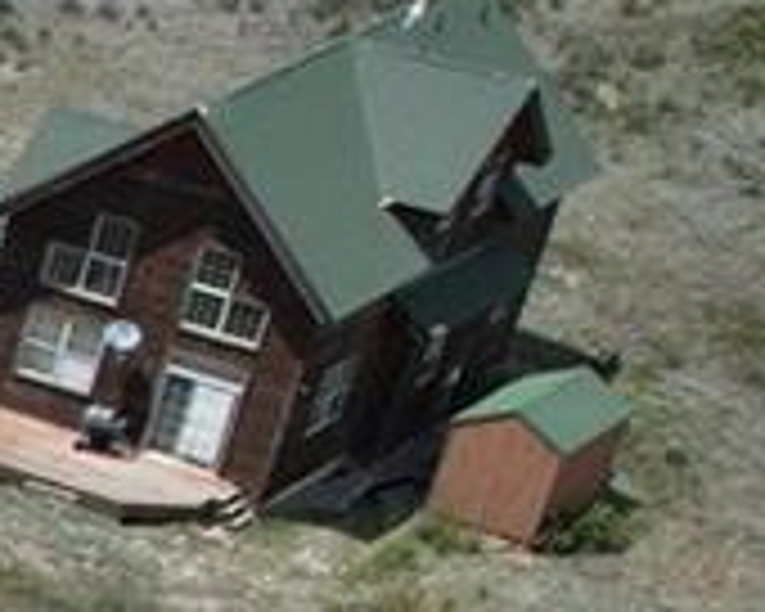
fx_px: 4392
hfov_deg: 7.7
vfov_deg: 7.2
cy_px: 1786
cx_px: -2034
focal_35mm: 194
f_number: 2.8
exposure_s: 1/1600
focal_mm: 8.38
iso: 100
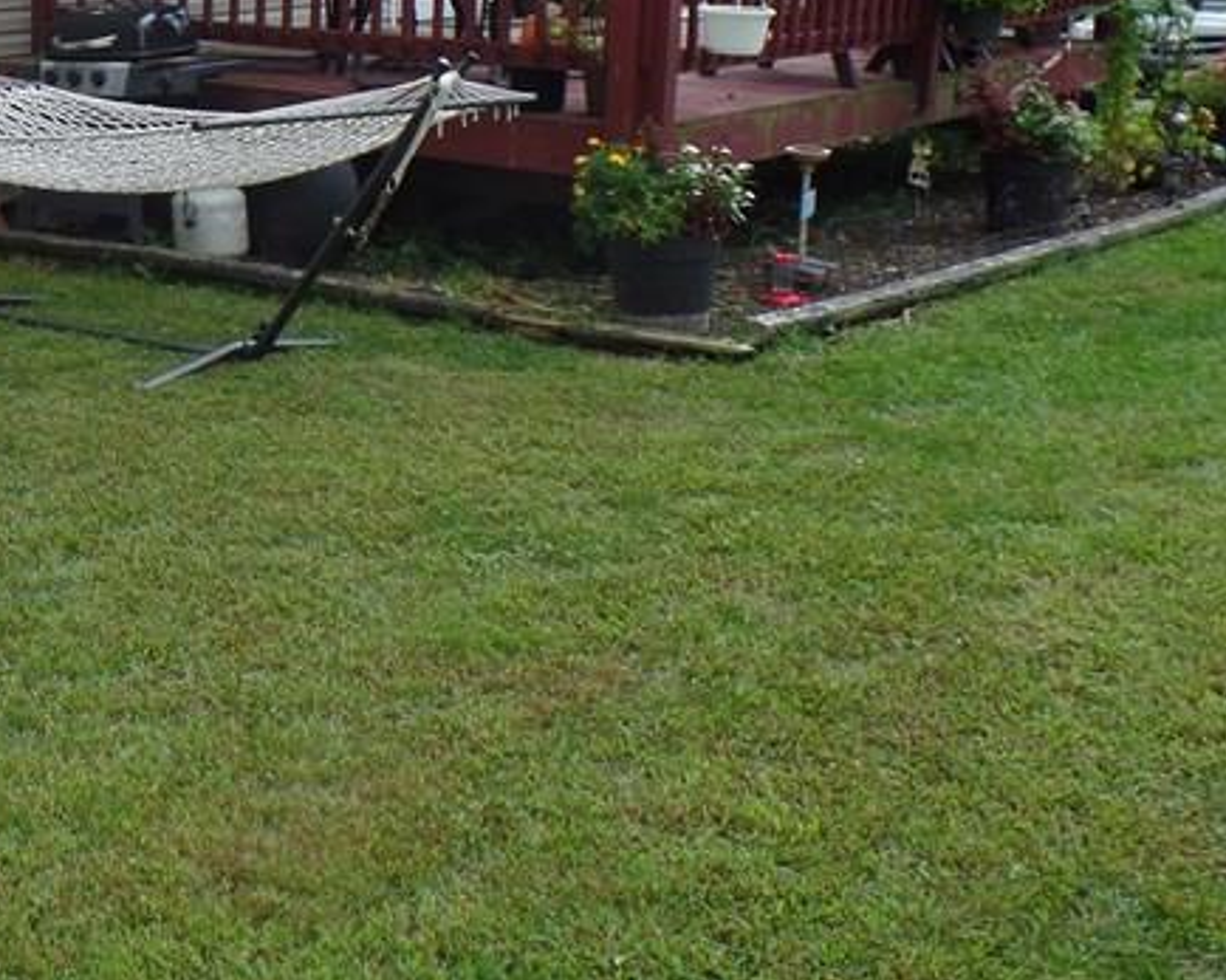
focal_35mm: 53
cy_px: 82
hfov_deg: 30.9
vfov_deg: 27.5
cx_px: -172
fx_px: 1923
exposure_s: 1/350
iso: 80
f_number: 3.5
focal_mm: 4.1
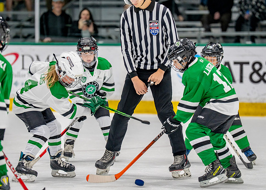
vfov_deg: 5.8
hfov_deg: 8.1
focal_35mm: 249
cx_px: 120
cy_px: 102
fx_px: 1880
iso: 1000
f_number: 2.8
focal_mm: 173
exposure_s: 1/1250
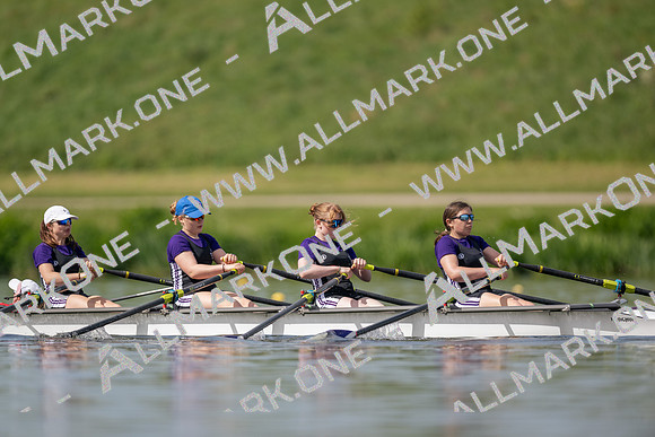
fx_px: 10919
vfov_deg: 2.3
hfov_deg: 3.4
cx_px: 328
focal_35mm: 600
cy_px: 218
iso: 250
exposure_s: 1/2500
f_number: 4
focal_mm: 600
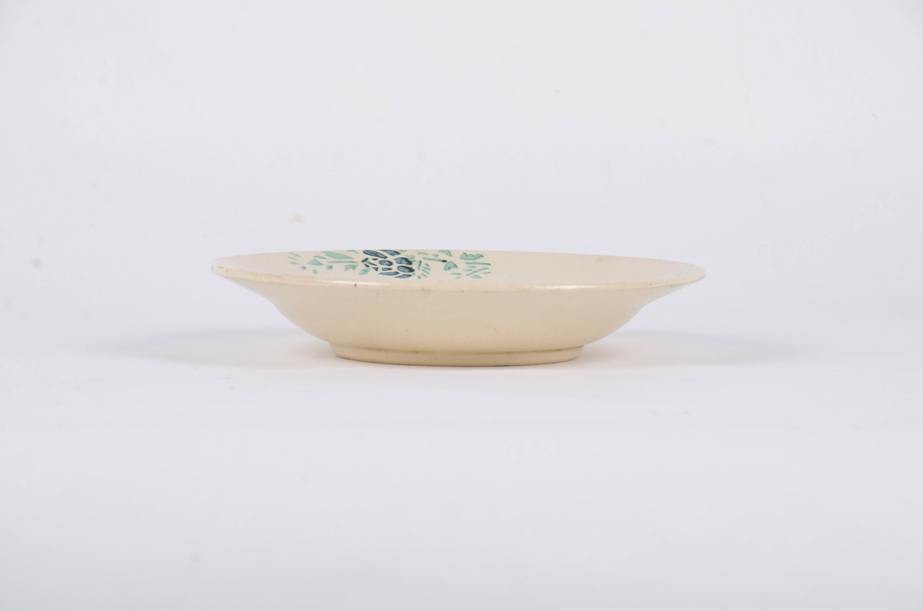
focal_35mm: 210
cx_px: 462
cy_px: 306
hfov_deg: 9.8
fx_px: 5373
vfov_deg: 6.5
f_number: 11
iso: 160
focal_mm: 140
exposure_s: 1/125
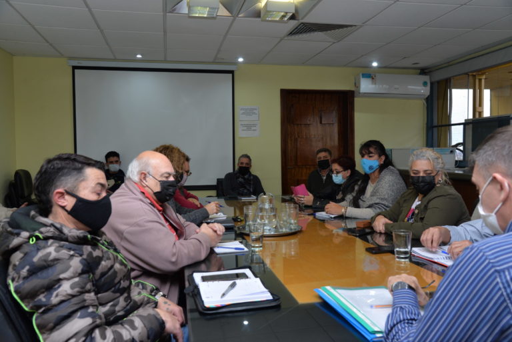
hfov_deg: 61.9
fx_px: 427
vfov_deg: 43.7
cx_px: 256
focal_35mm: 30
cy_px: 171
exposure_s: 1/200
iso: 800
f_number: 5.6
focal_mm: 30
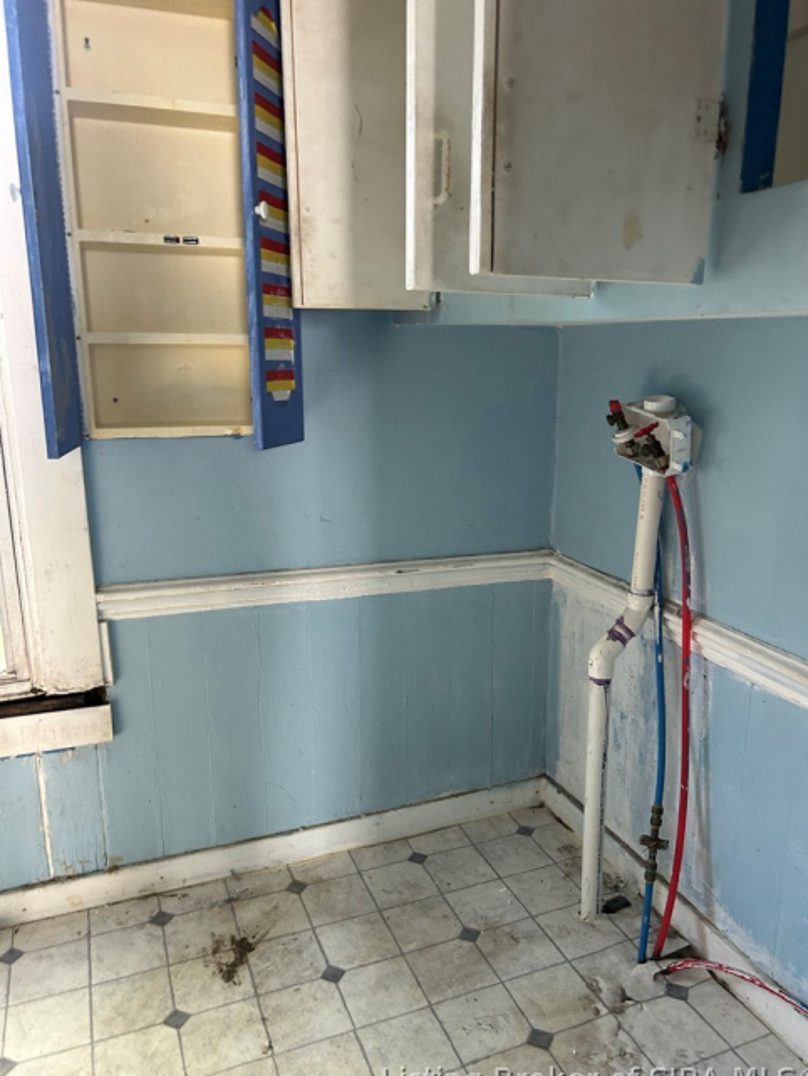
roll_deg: +0.9
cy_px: 546
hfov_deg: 51.4
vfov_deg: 65.3
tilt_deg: -14.2
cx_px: 416
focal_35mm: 27
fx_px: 840
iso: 125
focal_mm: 5.7
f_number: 1.5
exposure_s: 1/68
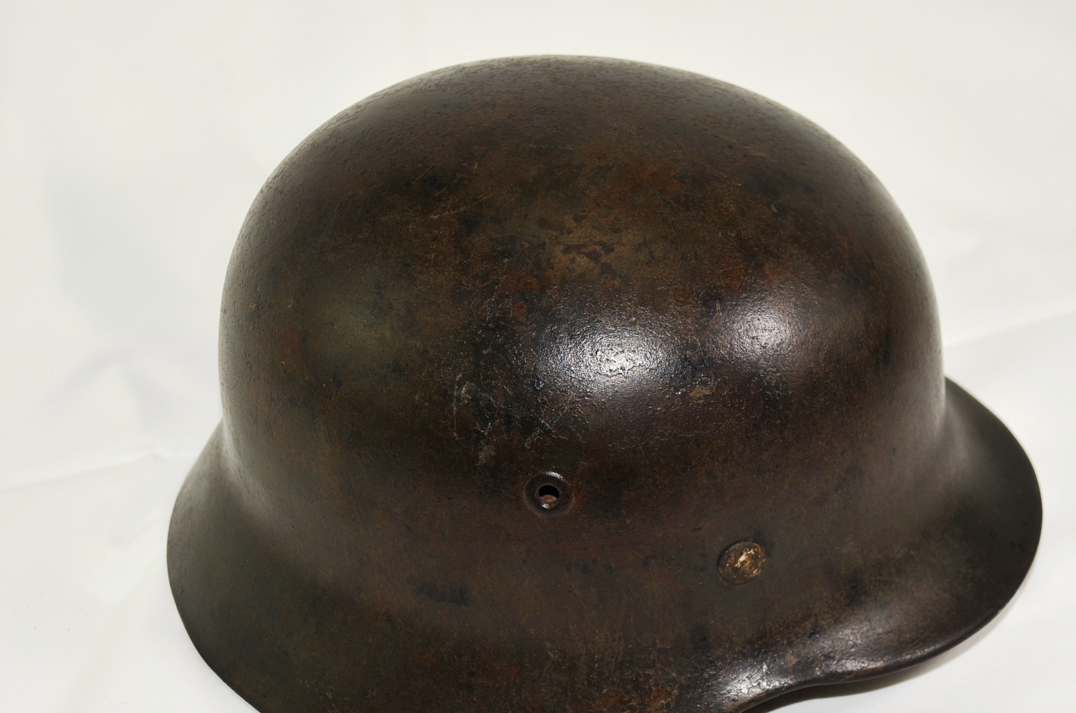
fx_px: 2357
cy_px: 452
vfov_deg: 17.2
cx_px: 549
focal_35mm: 79
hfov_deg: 25.7
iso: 100
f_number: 4.5
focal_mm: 38
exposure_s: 1/250
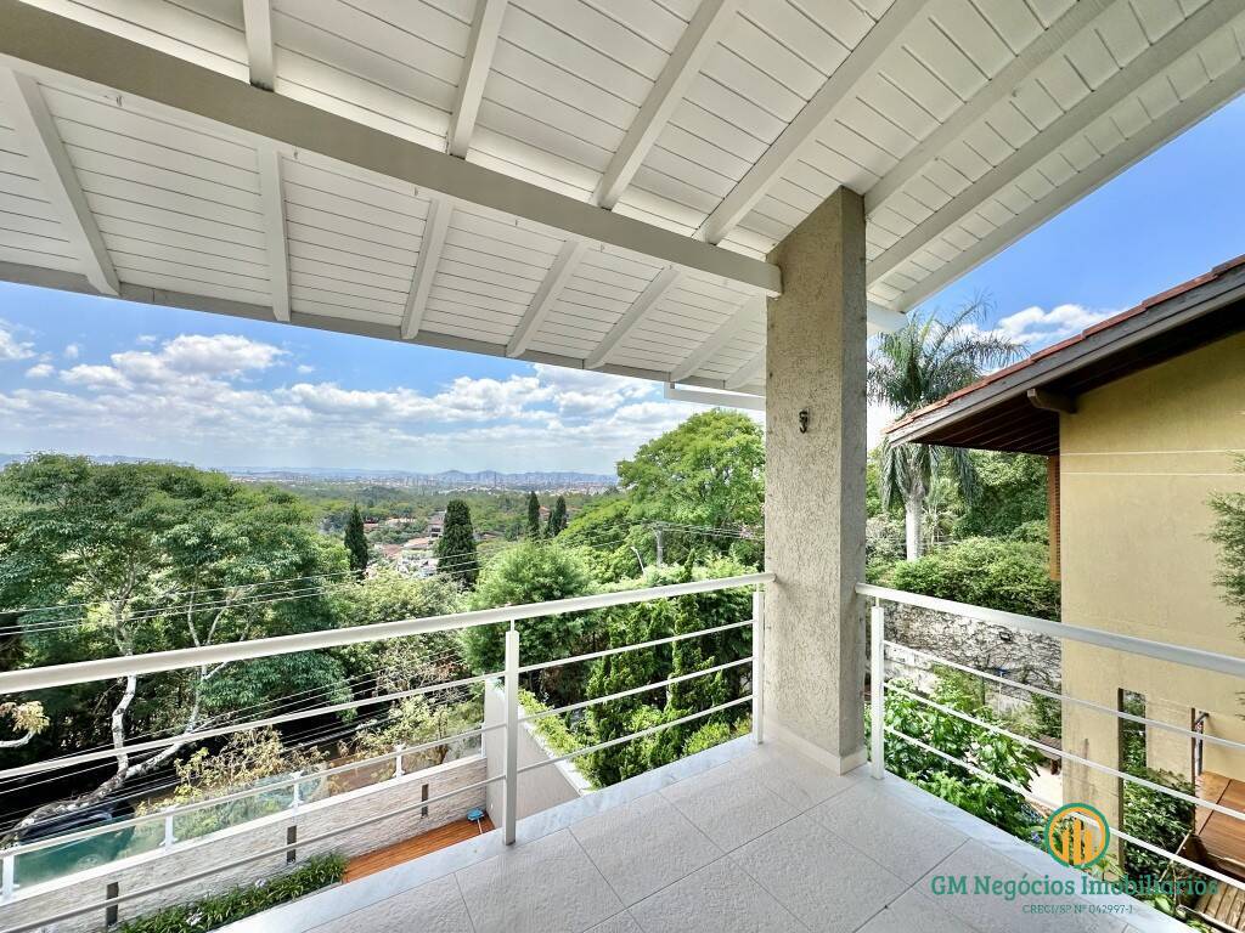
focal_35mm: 14
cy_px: 466
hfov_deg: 102.1
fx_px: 504
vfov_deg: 85.7
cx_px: 622
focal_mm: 2.22
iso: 50
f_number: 2.2
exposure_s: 1/1072
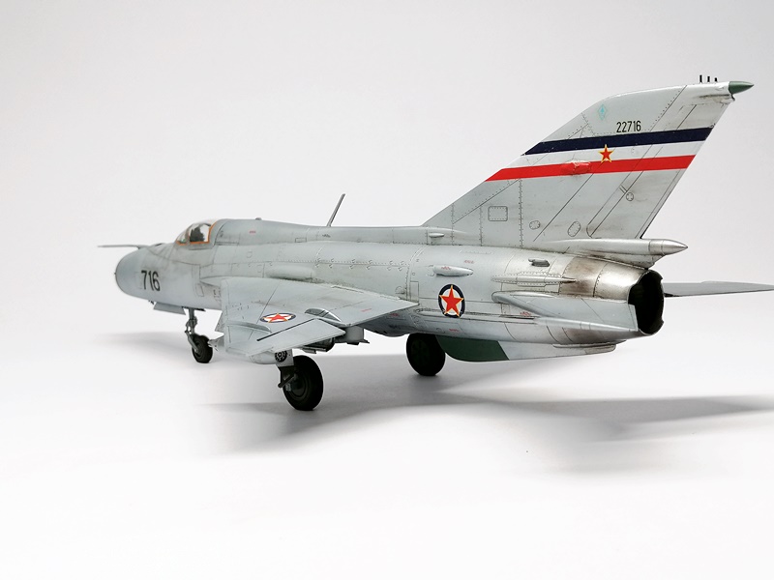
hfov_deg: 44.8
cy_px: 290
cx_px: 387
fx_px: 939
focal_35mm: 42
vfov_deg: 34.3
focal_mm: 3.95
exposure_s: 1/50
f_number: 1.8
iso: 64
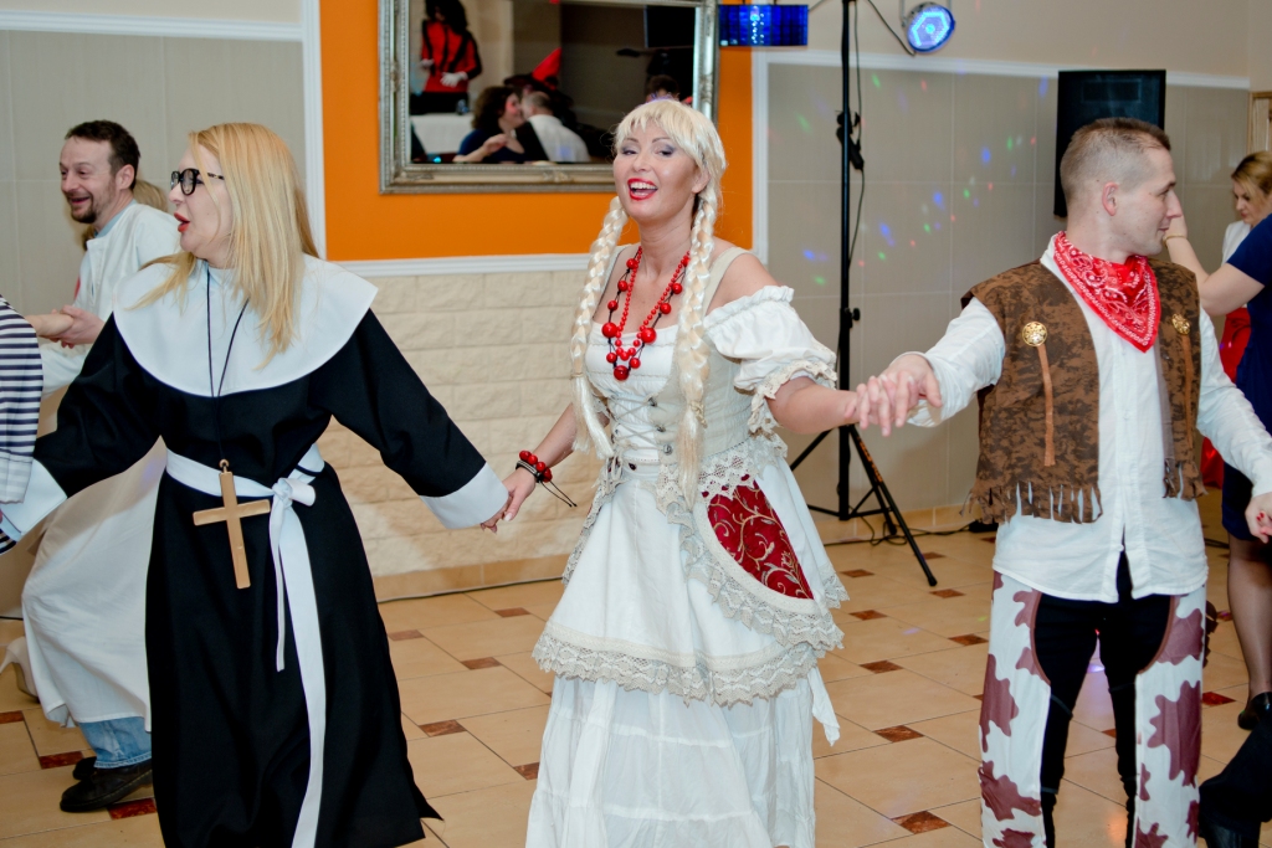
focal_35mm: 35
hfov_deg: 54.4
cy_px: 424
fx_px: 1237
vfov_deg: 37.9
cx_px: 636
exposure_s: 1/320
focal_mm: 35
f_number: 2.8
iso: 320
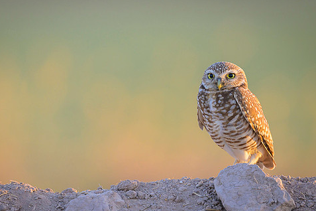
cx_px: 117
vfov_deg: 1.3
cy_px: 78
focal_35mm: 1025
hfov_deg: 2.0
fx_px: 8997
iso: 640
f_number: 4
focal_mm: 560
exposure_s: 1/500
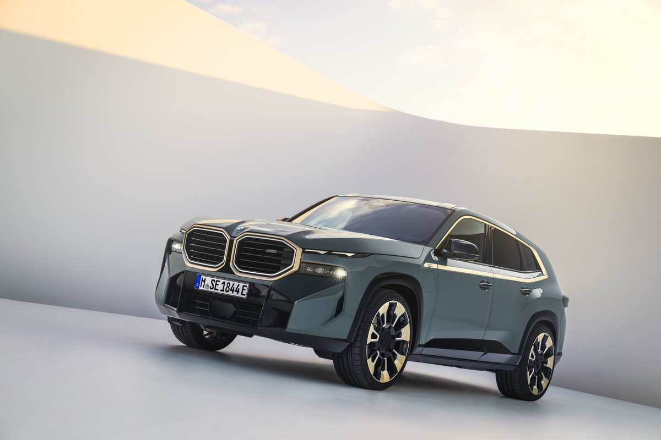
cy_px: 220
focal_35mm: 53
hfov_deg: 37.5
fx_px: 973
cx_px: 330
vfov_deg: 25.5
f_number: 4.5
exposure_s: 1/125
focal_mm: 53
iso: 250
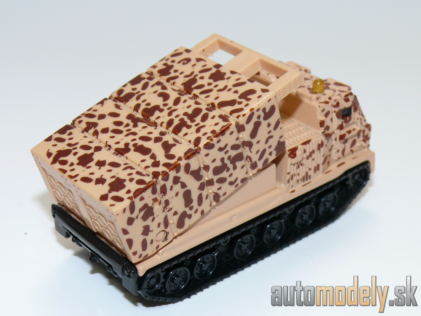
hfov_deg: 25.7
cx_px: 210
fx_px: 924
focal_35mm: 76
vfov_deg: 19.4
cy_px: 158
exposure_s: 1/30
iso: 100
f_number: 4
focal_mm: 11.5
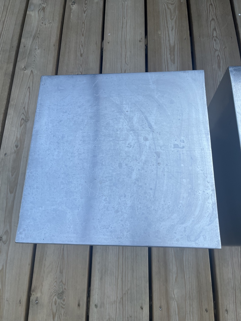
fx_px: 241
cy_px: 160
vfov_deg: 67.3
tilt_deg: -70.3
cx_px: 120
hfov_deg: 53.1
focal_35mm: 26
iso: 50
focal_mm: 5.1
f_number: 1.6
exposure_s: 1/975
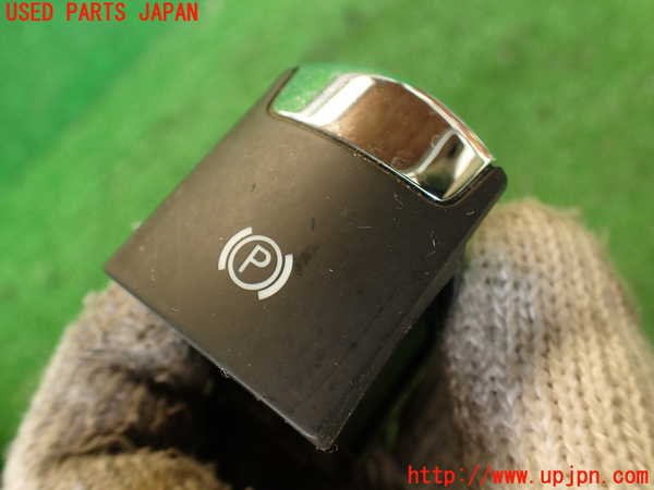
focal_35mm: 30
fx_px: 567
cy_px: 245
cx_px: 327
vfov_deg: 46.8
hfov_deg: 60.0
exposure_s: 1/30
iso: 200
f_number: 2.3
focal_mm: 5.4
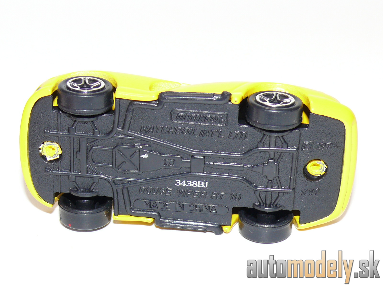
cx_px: 192
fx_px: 1129
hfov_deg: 19.3
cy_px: 144
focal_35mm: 102
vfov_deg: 14.5
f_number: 4
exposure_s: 1/30
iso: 100
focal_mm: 13.3
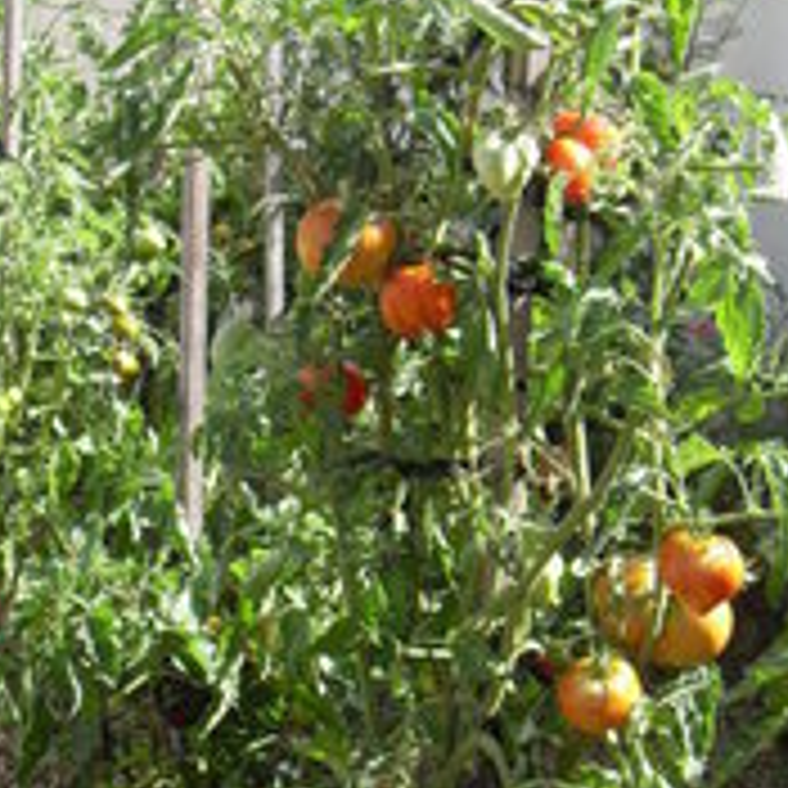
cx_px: 374
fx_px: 1674
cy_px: 570
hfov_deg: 26.5
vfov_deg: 26.2
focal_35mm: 65
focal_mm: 6.3
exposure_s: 1/250
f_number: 2.8
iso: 80
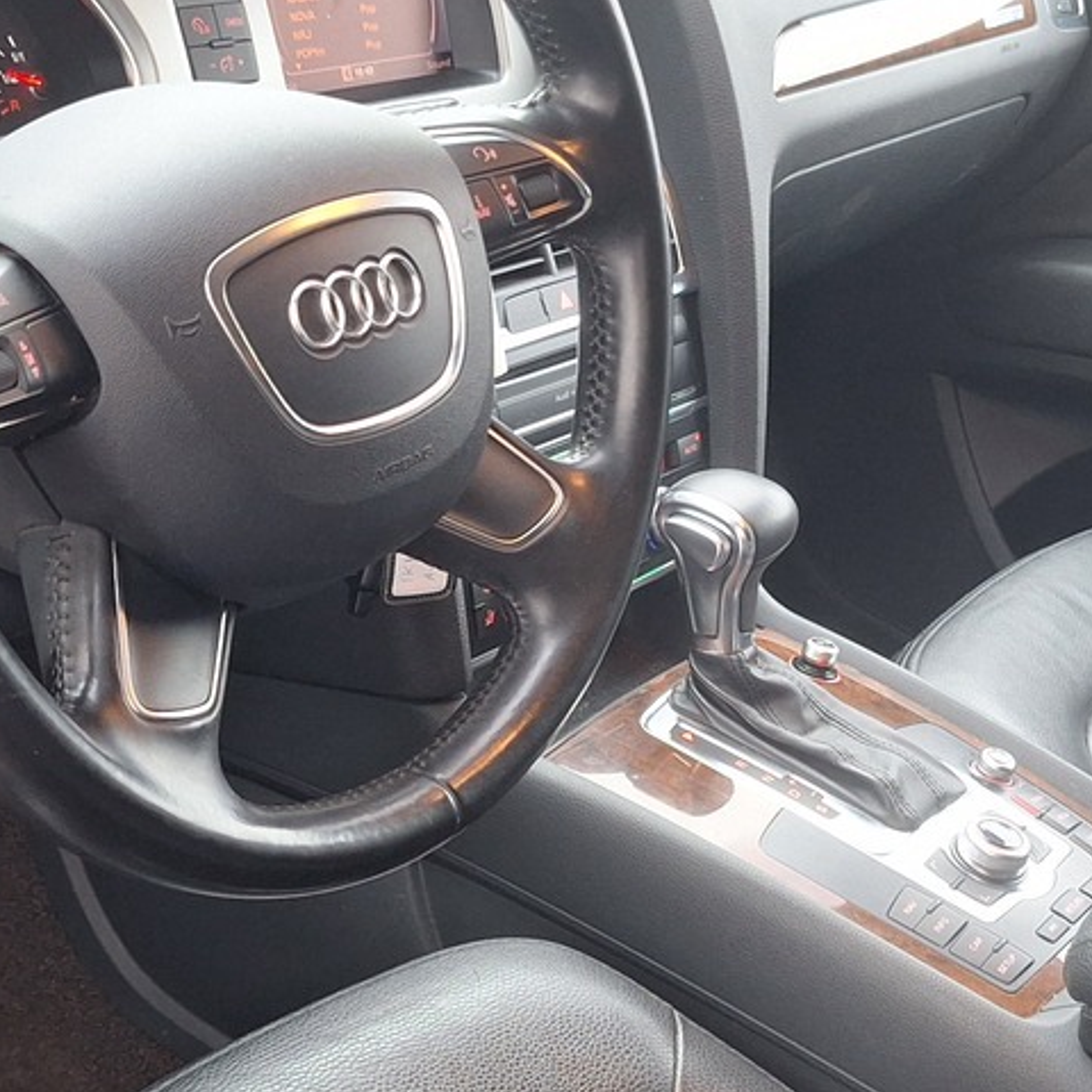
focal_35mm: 61
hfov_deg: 28.1
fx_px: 2177
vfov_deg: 28.0
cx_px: 667
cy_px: 701
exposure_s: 1/50
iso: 250
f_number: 1.8
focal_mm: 5.54
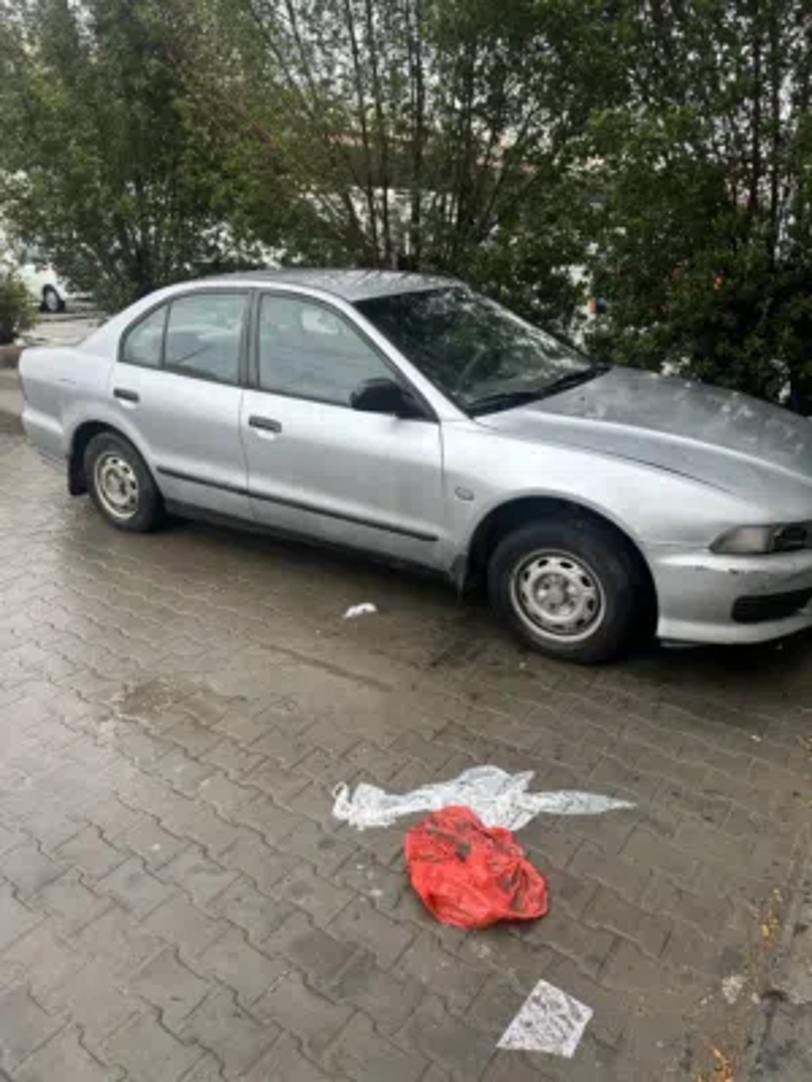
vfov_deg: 71.6
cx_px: 406
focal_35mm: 24
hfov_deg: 56.8
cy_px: 541
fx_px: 751
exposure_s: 1/261
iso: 80
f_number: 1.78
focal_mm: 6.86
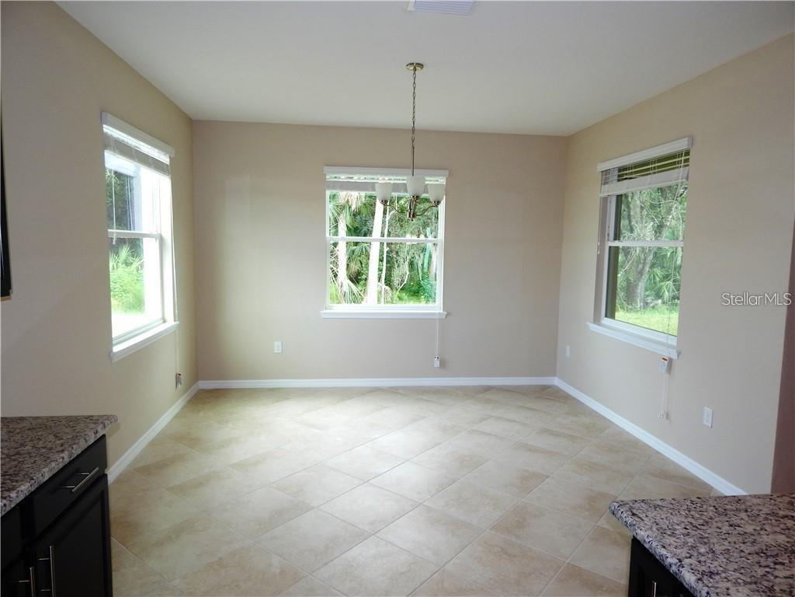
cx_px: 398
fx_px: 505
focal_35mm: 22
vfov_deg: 61.1
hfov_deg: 76.4
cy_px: 298
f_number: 3
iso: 125
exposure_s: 1/30
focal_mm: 4
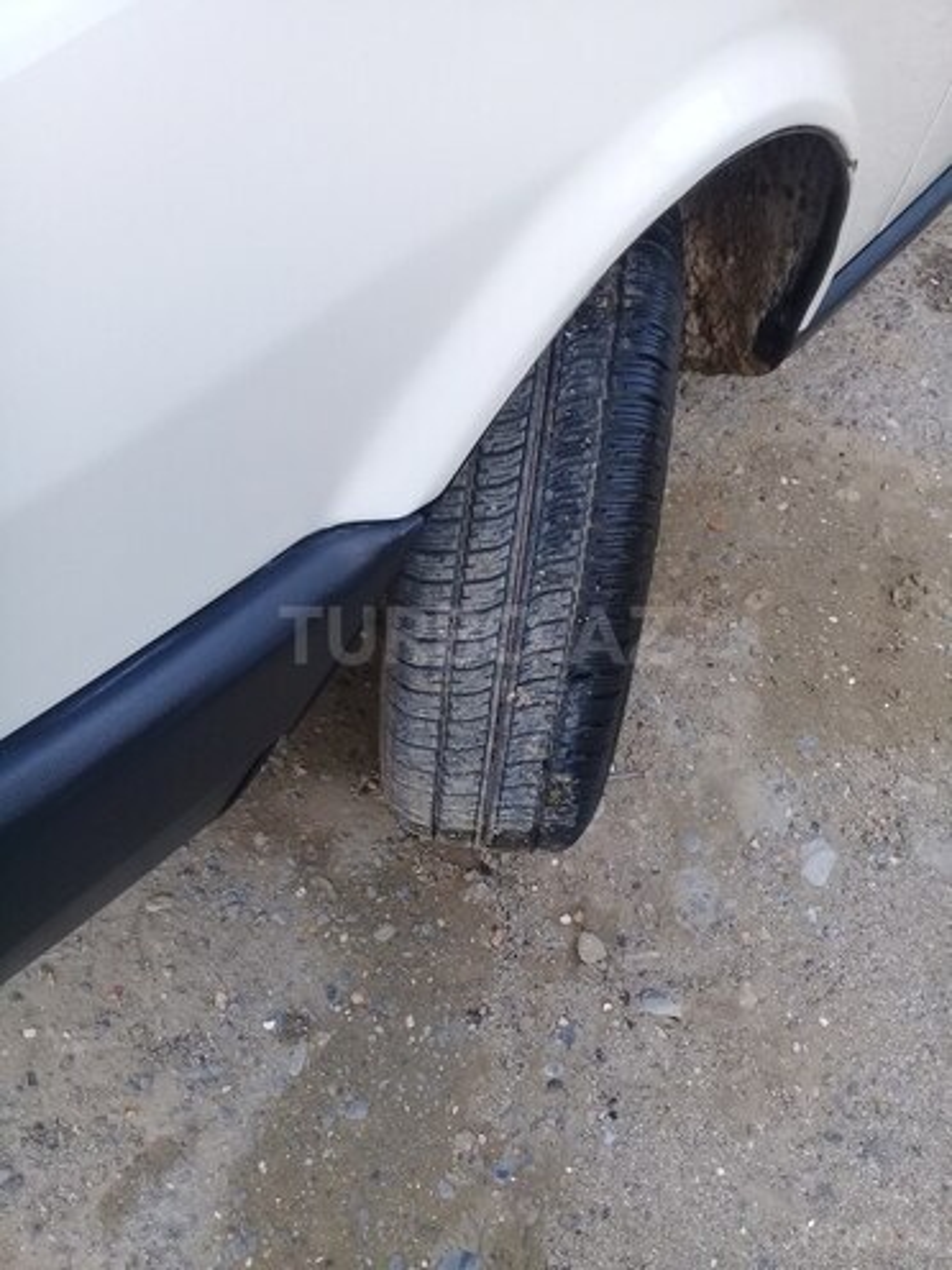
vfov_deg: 58.4
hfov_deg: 45.4
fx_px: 1137
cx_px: 476
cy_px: 635
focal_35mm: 31
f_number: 2.2
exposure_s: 1/214
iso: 50
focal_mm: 3.3
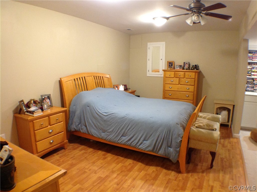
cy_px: 96
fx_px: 259
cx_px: 128
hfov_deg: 52.7
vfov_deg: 40.6
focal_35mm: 35
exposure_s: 1/15
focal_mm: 4.28
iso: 250
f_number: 2.4
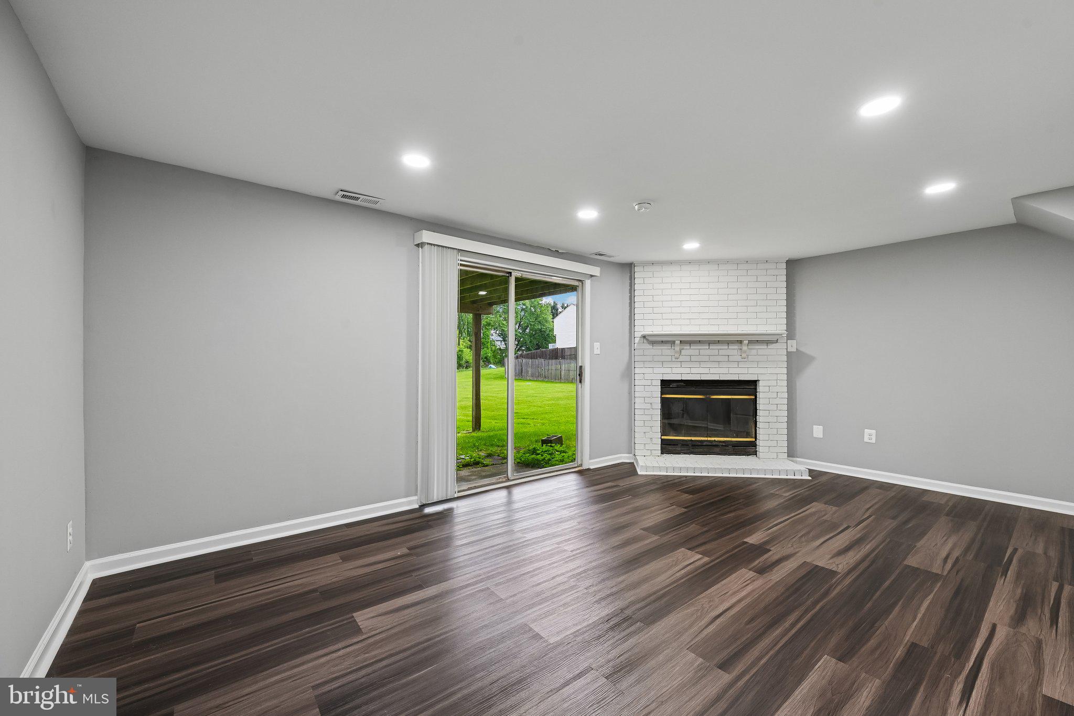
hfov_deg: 104.3
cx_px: 537
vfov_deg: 81.2
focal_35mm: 14
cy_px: 358
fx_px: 418
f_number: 8
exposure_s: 1/15
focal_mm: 14
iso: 250
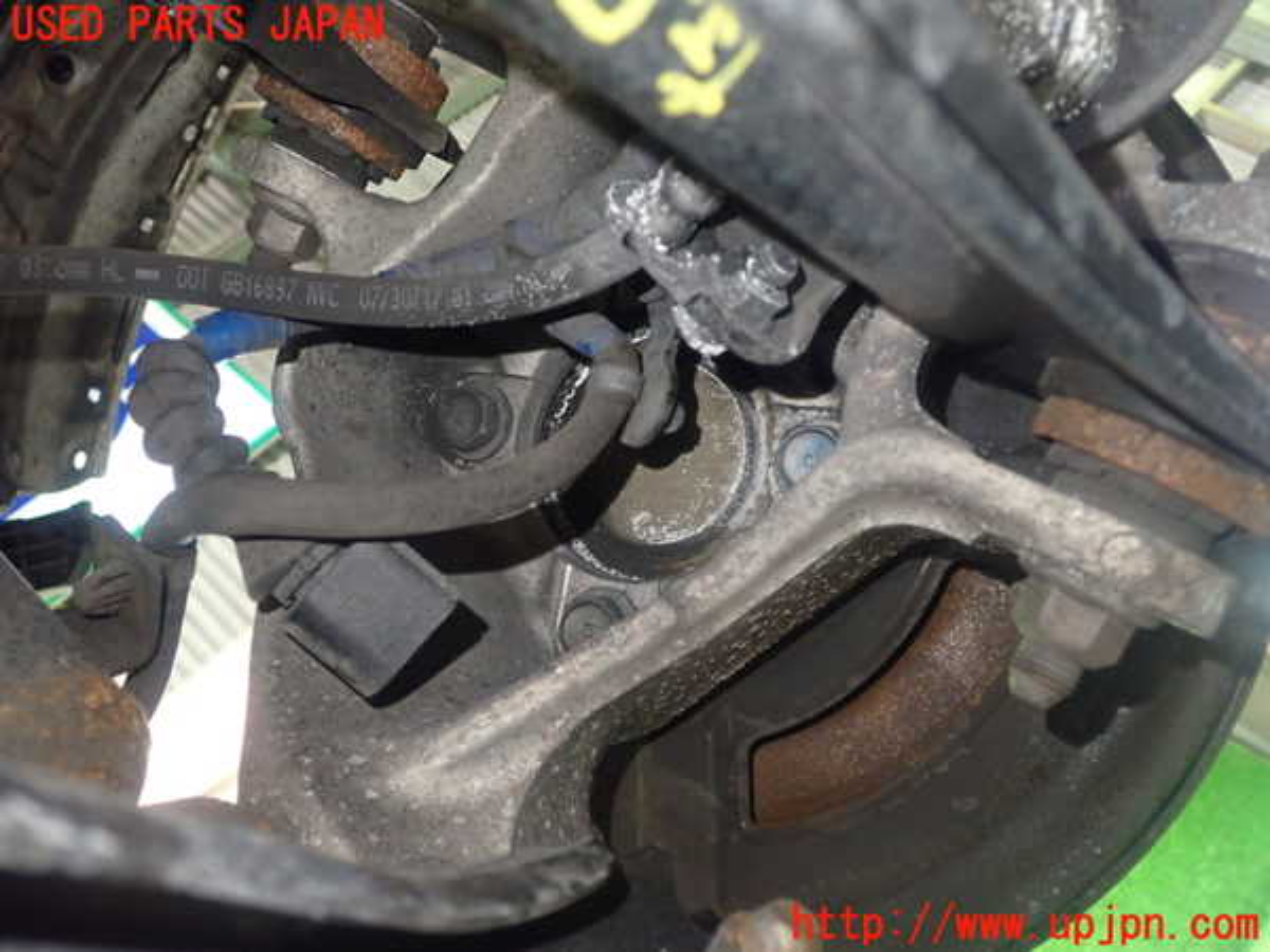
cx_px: 635
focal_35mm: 30
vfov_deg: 46.8
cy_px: 476
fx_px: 1101
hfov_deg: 60.0
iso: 640
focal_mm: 5.4
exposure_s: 1/30
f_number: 2.3
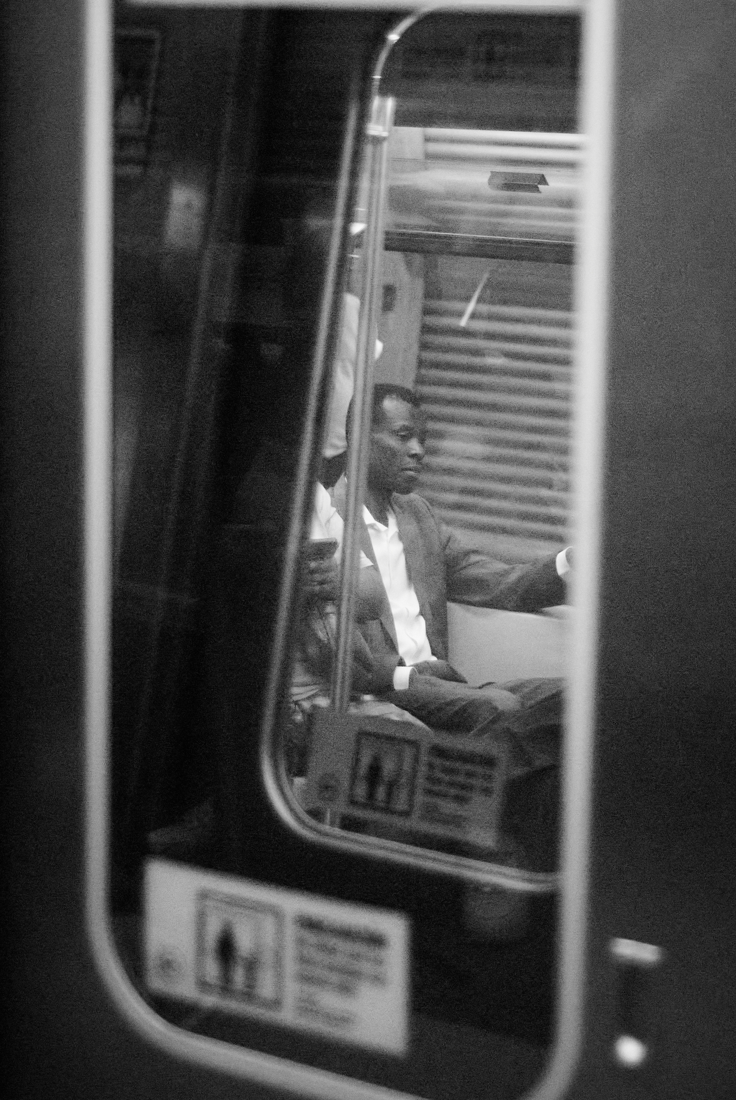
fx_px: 2752
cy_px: 485
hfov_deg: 15.2
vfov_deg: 22.6
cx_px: 394
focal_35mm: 90
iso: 1600
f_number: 1.8
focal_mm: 50
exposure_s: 1/640
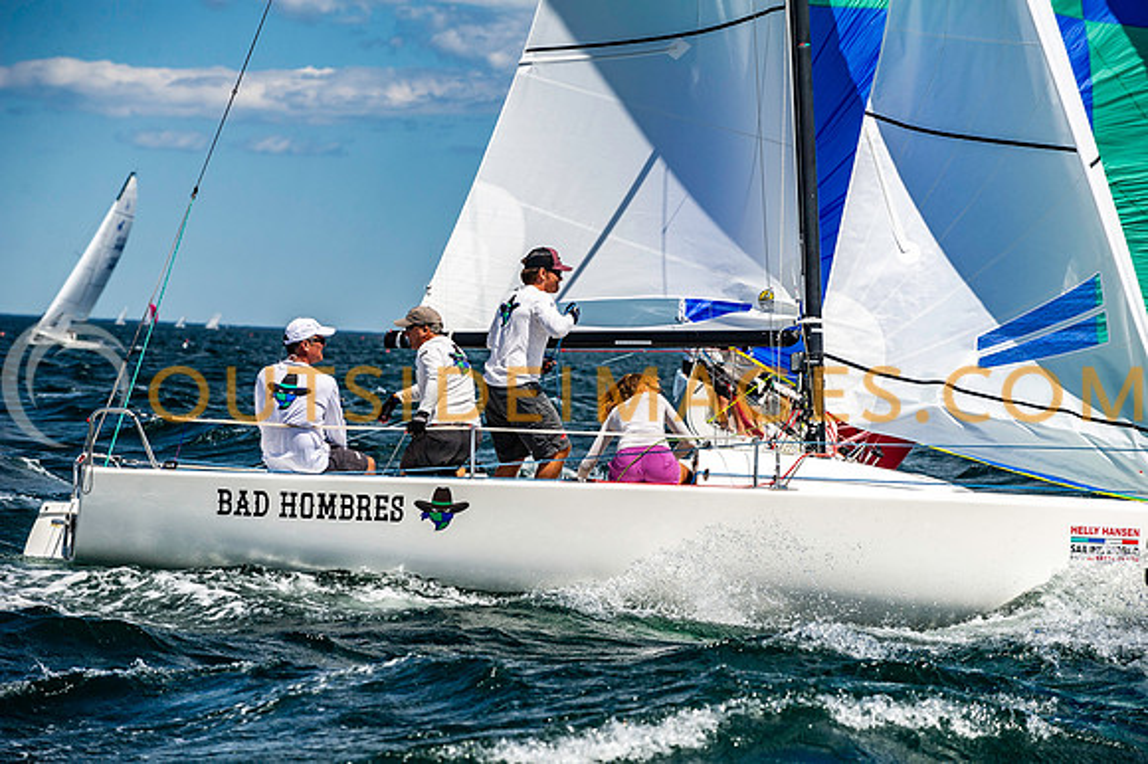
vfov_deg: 9.5
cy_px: 382
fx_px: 4621
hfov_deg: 14.2
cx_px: 574
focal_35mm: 145
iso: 500
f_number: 5.6
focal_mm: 145
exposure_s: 1/5000
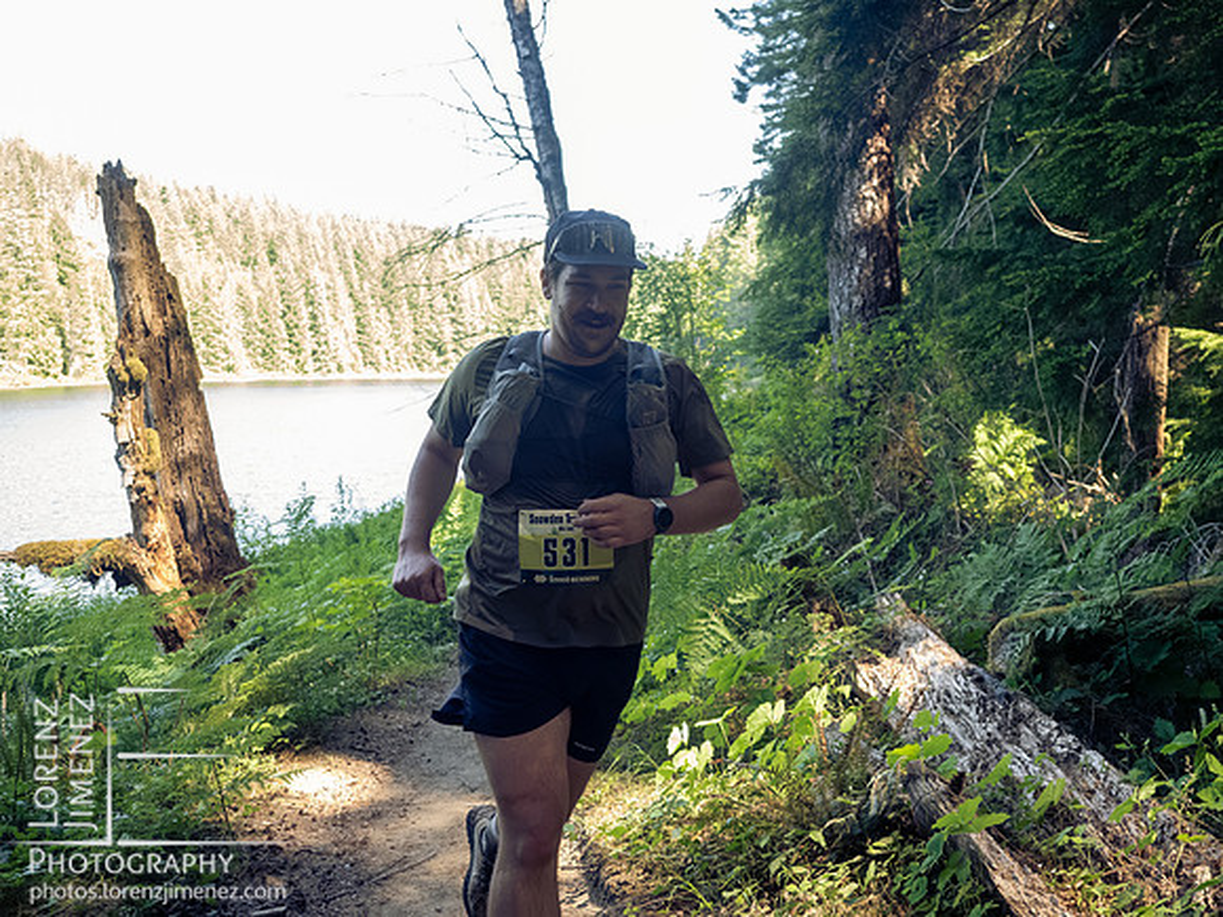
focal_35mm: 36
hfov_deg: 51.4
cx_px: 612
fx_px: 1272
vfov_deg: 39.7
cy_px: 458
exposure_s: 1/1000
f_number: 2.8
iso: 3200
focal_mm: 18
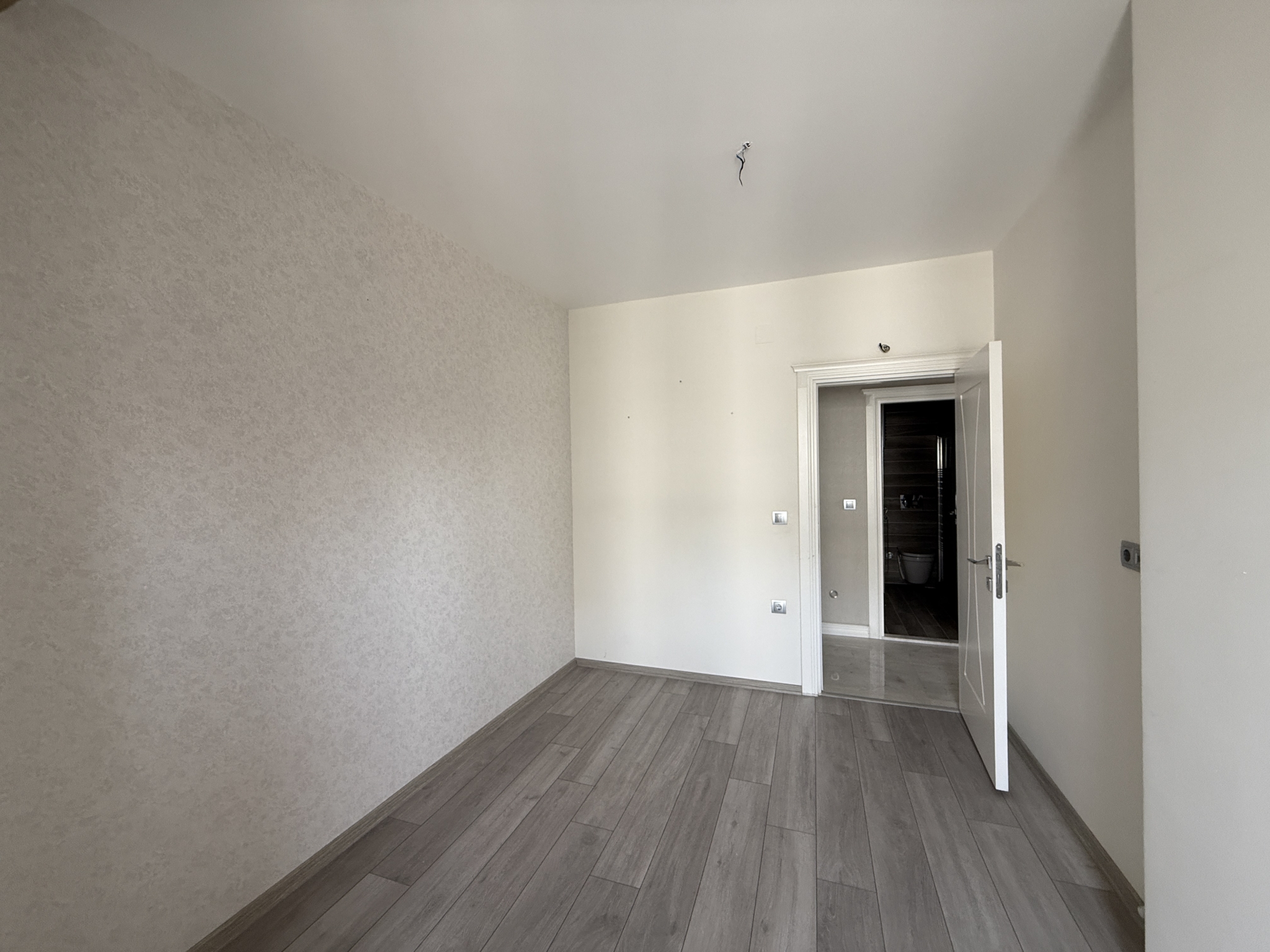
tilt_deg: -0.3
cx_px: 635
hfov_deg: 102.1
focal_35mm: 14
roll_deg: +0.8
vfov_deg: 85.7
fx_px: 514
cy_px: 476
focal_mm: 2.22
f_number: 2.2
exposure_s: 1/99
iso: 200
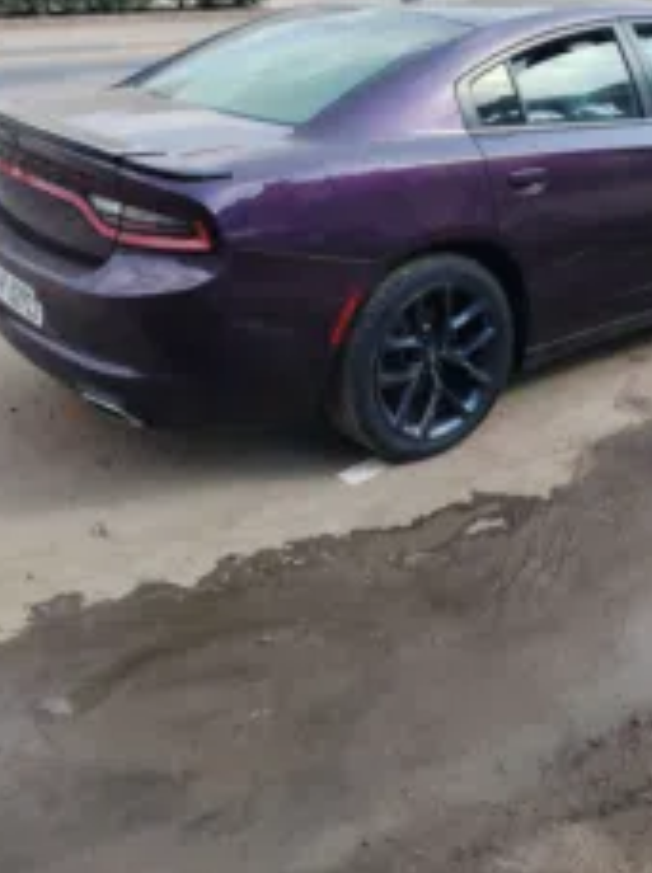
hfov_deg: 34.0
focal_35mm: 42
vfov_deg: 44.3
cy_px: 297
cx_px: 423
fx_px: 1058
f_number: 1.75
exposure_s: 1/587
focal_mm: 5.25
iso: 100
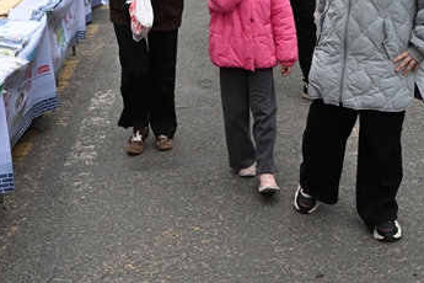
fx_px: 779
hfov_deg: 30.4
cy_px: 12
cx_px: 182
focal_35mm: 66
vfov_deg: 20.0
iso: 280
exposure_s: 1/250
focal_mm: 28.5
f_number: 4.5
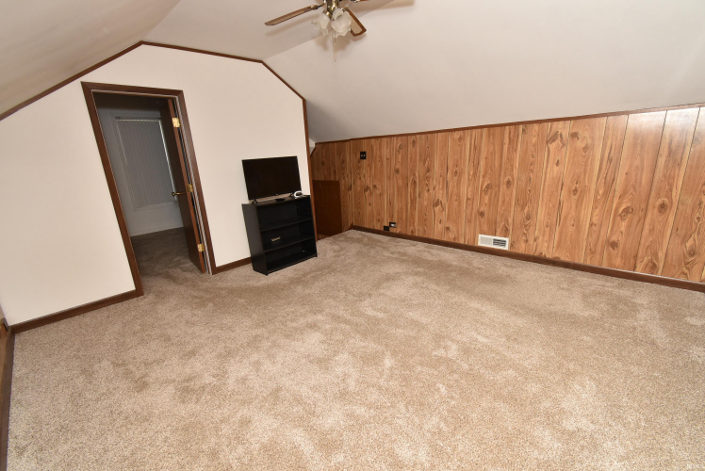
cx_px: 352
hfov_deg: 100.3
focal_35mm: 15
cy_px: 236
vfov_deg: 77.4
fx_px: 294
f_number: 9
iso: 400
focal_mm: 10
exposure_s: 1/80
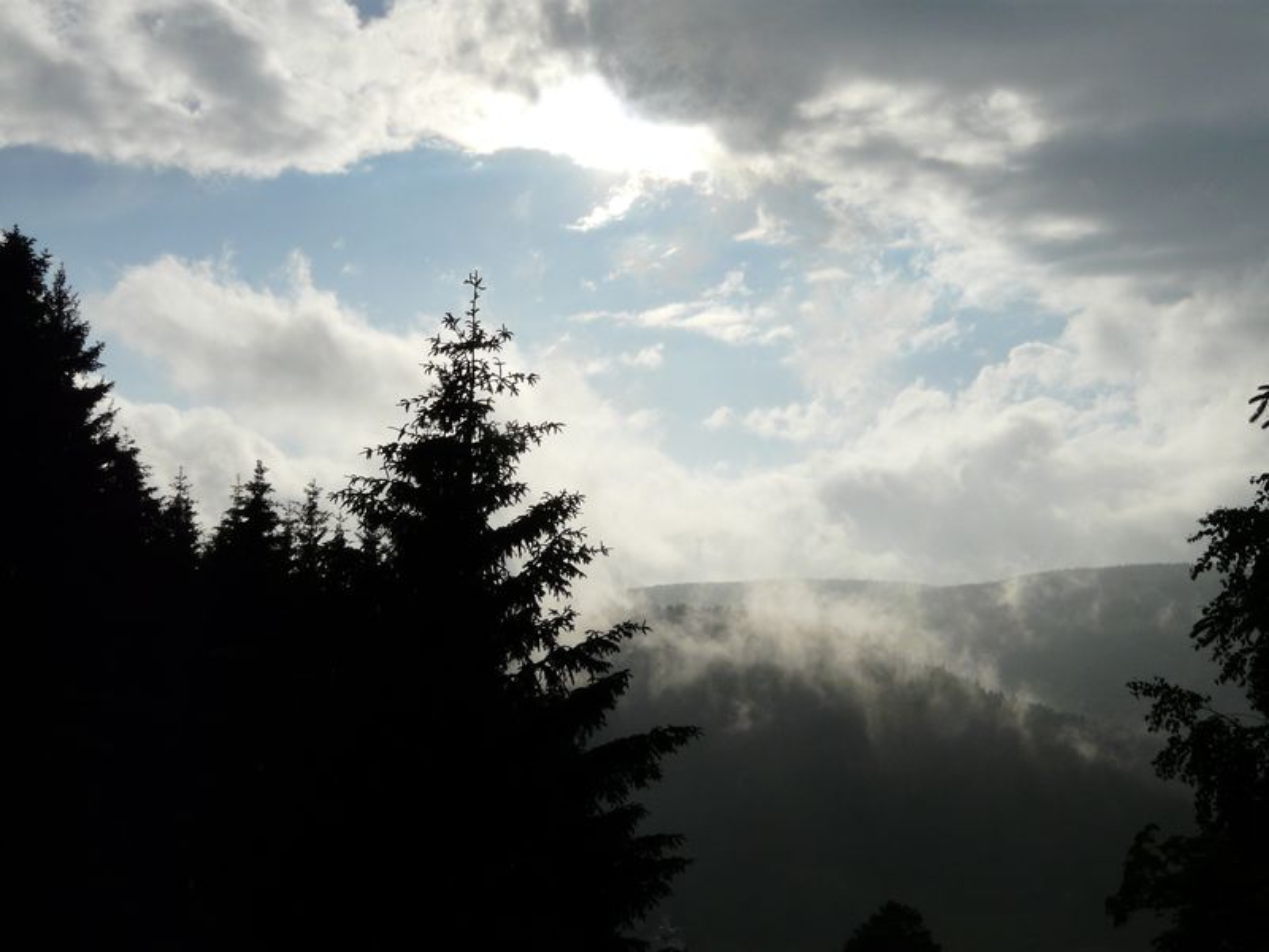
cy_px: 476
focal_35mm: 45
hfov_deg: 42.1
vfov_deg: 32.2
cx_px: 634
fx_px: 1650
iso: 100
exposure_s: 1/1600
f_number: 8
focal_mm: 7.4
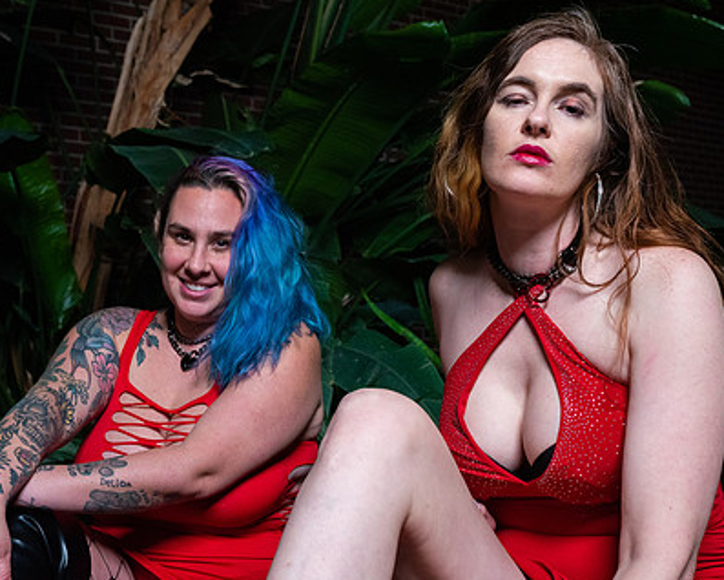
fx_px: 1029
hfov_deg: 38.8
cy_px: 313
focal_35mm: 48
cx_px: 372
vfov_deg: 31.5
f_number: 7.1
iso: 2000
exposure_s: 1/400
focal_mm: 35
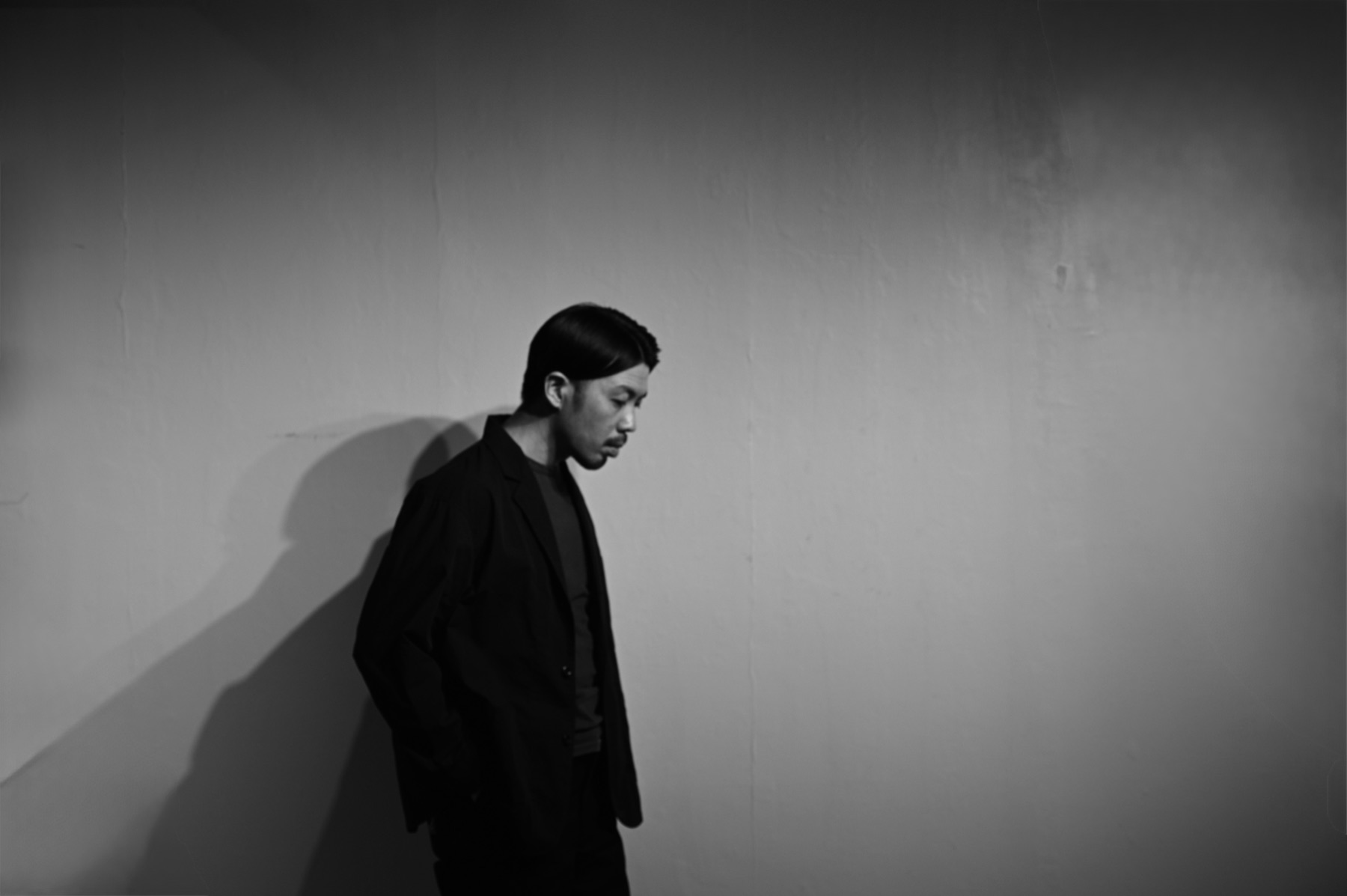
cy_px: 448
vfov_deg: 28.0
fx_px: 1794
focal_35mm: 48
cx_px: 674
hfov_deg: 41.1
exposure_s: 1/100
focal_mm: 48
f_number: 4
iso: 200
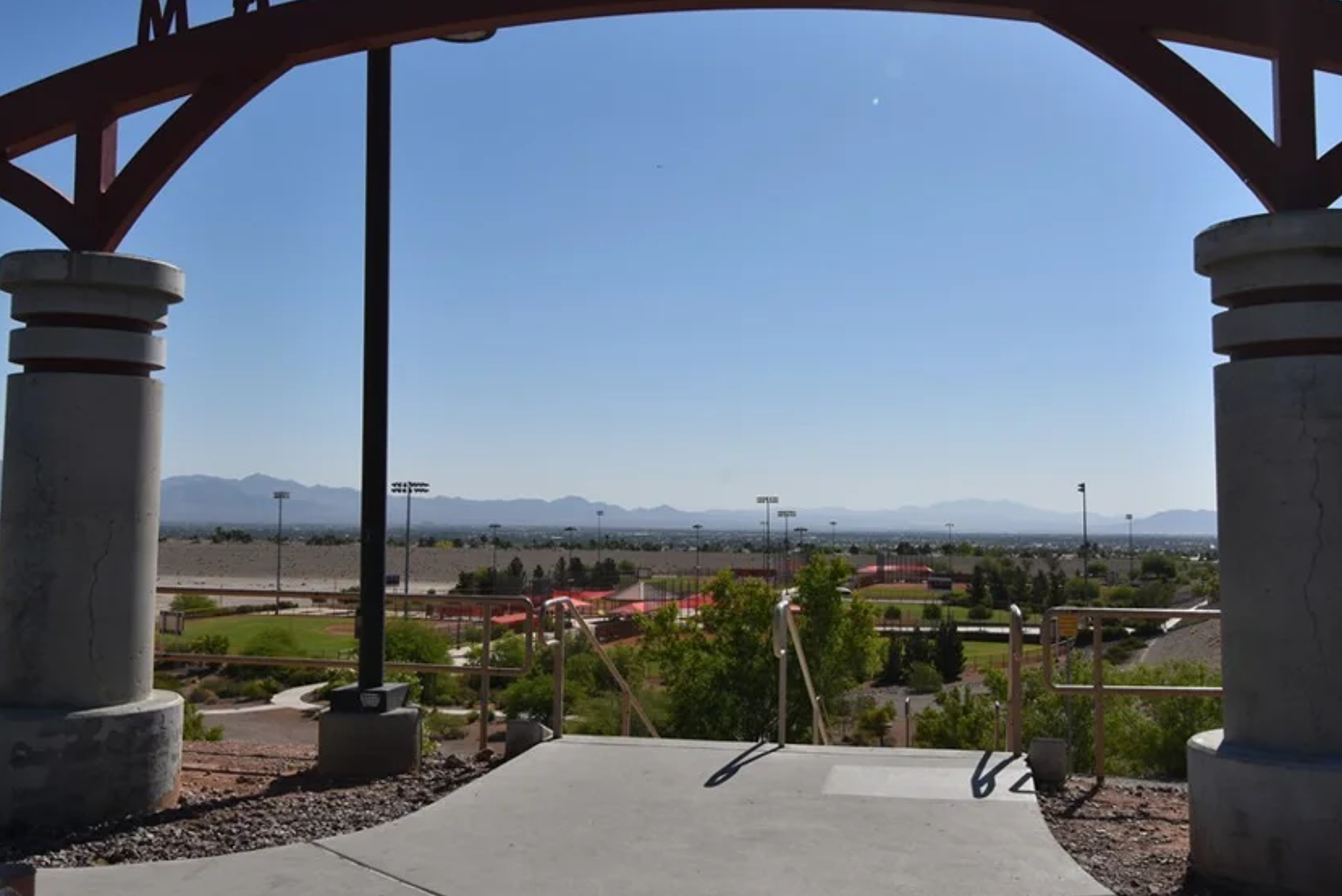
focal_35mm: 37
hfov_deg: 51.8
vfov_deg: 35.9
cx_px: 716
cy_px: 386
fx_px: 1380
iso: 200
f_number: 13
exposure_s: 1/500
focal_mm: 20
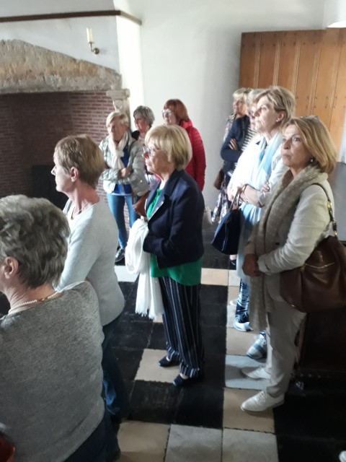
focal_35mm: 27
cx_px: 173
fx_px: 360
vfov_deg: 65.3
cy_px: 231
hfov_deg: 51.4
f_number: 1.9
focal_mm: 3.6
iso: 400
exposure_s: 1/17
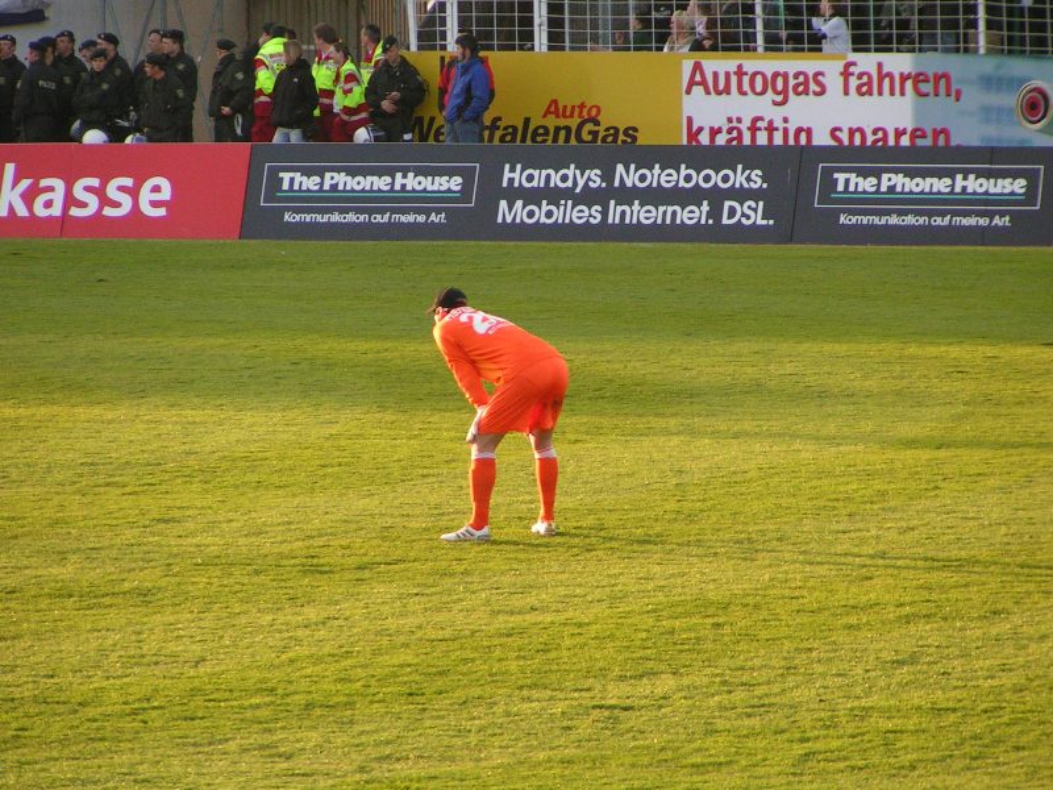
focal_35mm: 311
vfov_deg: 4.8
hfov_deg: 6.4
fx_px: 9460
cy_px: 395
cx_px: 526
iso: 160
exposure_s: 1/320
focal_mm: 47.6
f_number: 3.5
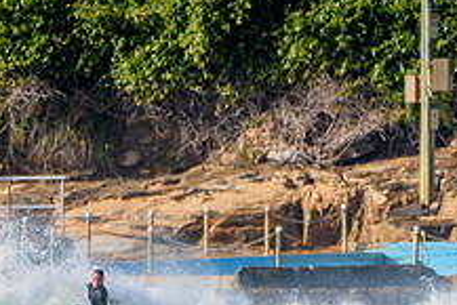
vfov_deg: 0.7
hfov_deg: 1.0
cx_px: 305
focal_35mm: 2008
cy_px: 394
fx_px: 25507
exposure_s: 1/2000
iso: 320
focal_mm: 500
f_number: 5.6
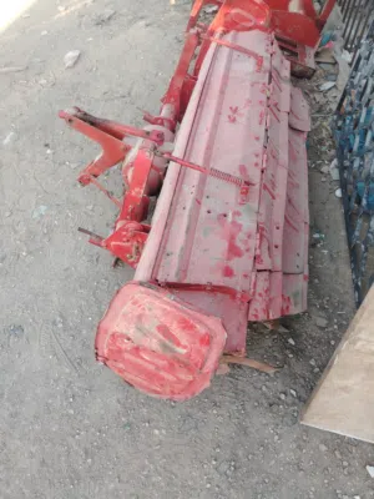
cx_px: 187
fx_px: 346
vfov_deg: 71.6
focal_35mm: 24
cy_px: 250
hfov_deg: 56.8
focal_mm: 5.25
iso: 157
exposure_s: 1/100
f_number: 1.75
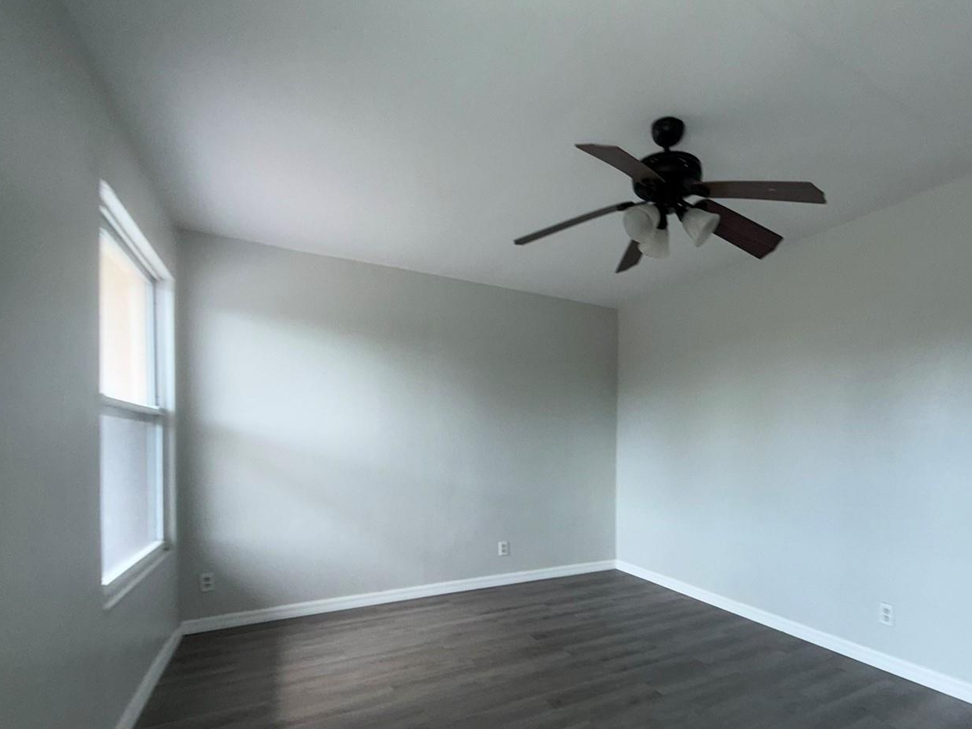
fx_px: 505
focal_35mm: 18
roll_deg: -0.8
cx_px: 602
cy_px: 452
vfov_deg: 70.5
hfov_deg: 86.2
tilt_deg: +4.3
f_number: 2.2
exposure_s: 1/121
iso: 64
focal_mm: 2.22
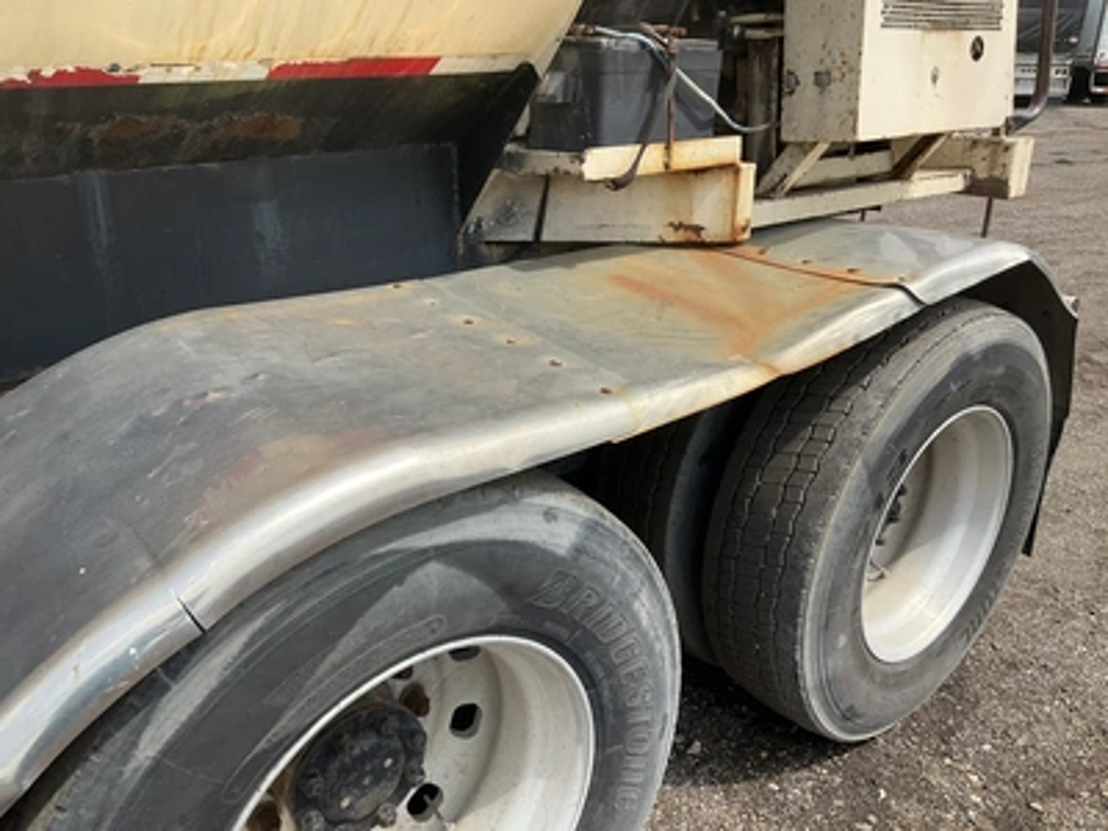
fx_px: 928
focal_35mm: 29
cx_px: 554
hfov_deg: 61.7
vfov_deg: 48.2
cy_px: 416
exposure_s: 1/929
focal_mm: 3
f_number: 1.8
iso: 25
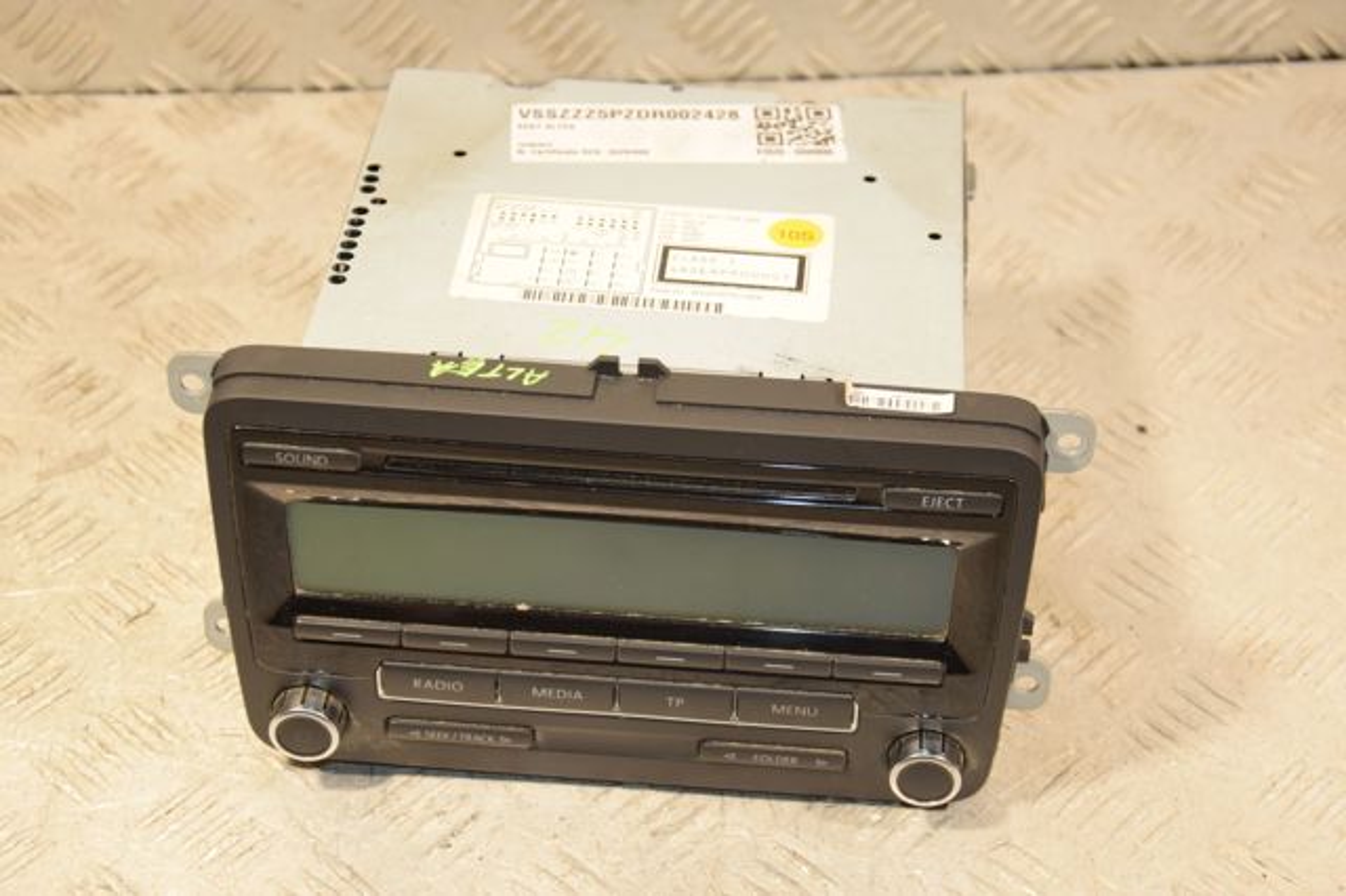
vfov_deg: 18.9
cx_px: 673
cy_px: 448
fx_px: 2690
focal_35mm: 72
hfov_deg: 28.1
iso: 800
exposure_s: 1/200
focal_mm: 48
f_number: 4.8
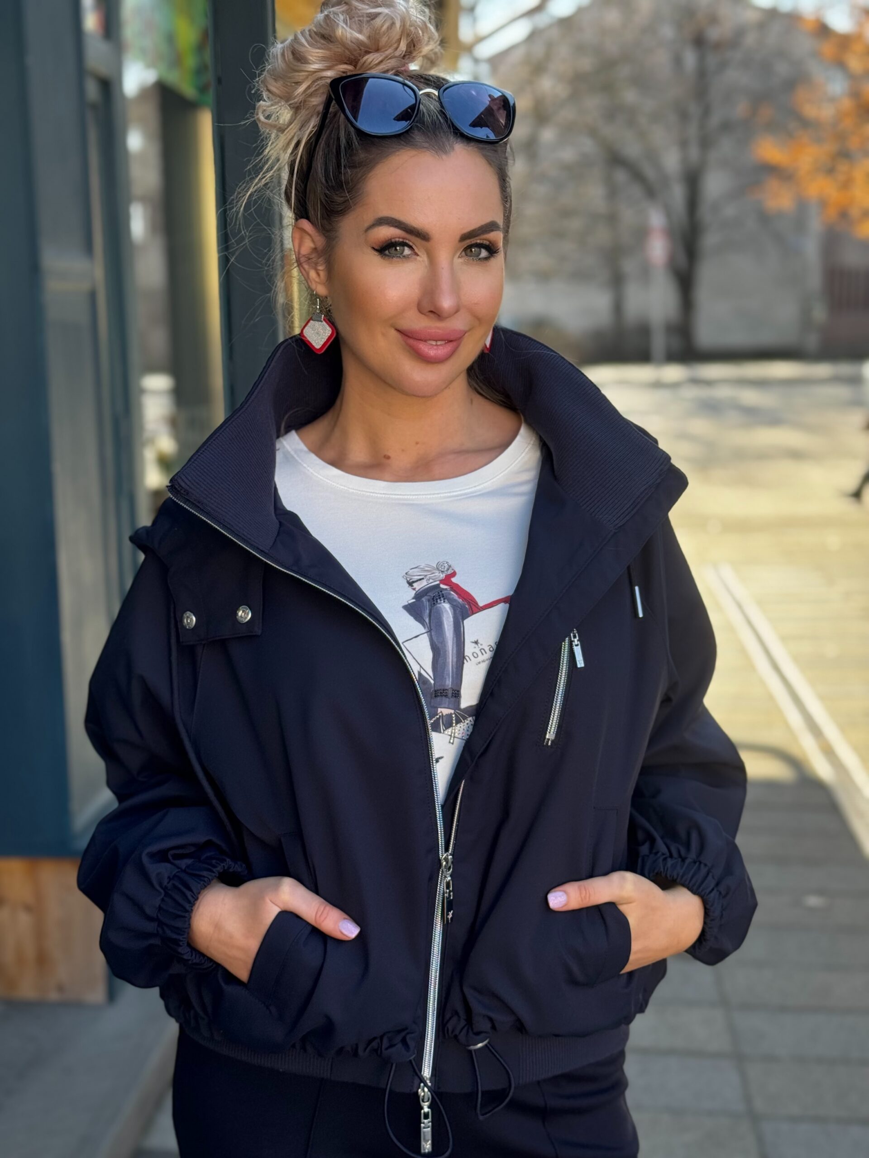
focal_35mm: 48
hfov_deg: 30.3
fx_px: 1607
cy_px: 579
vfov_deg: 39.7
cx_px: 434
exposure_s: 1/414
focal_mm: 6.76
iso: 64
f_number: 1.78
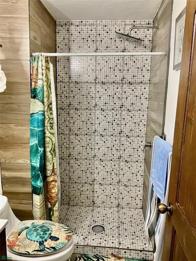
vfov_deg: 61.7
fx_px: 219
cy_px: 130
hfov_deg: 48.2
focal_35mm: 29
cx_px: 98
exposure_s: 1/60
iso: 250
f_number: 1.8
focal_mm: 3
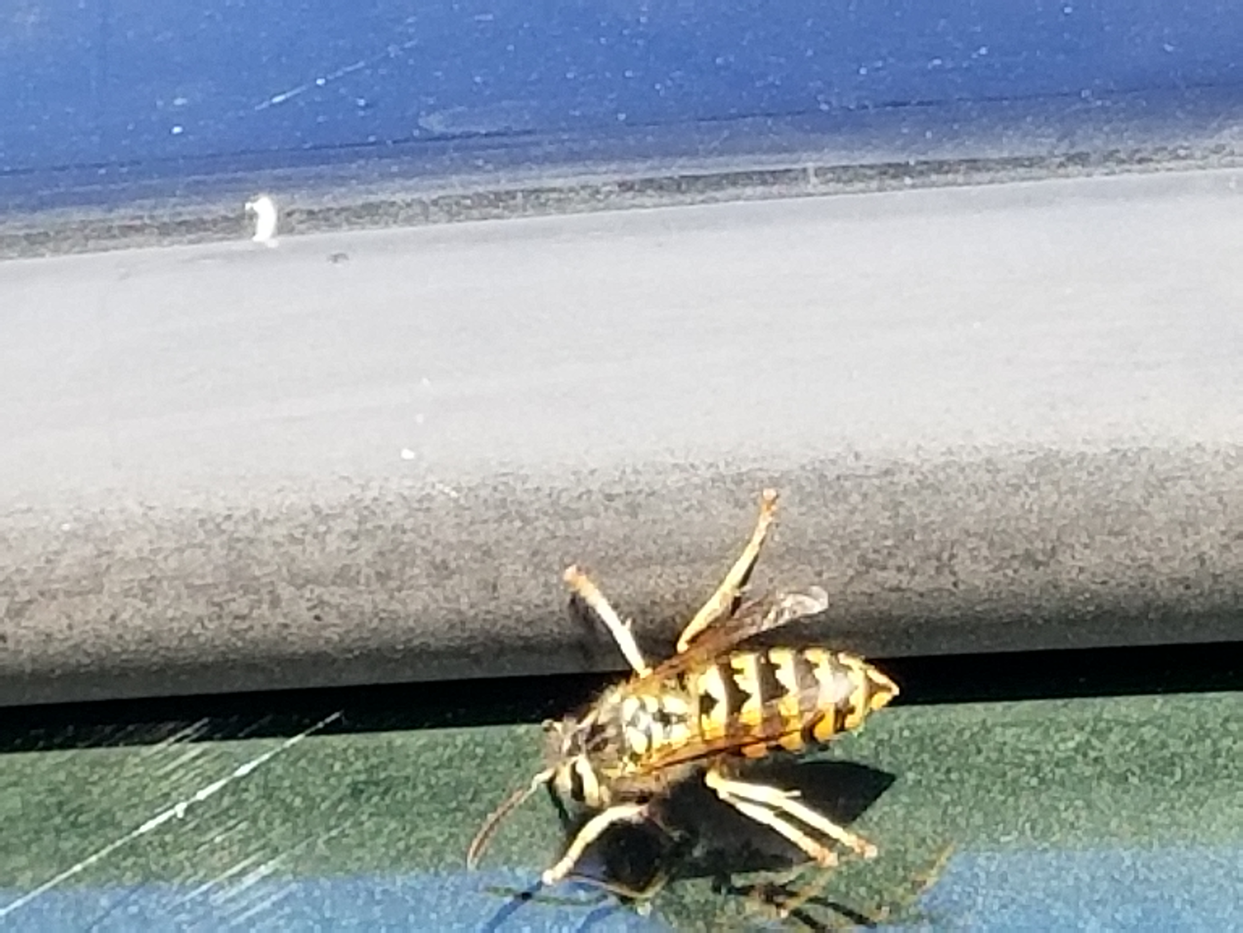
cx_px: 622
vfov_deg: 53.1
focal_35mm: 26
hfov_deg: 67.3
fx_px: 934
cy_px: 466
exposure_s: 1/406
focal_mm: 4.25
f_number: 1.7
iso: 50
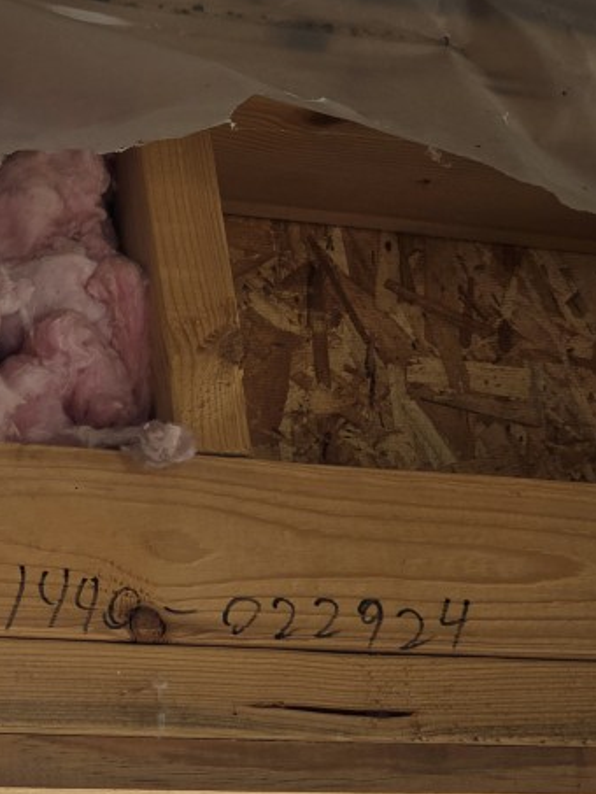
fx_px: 1193
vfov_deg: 36.3
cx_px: -95
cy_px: 545
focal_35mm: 52
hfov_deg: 25.5
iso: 40
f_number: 1.8
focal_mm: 5.4
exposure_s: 1/180
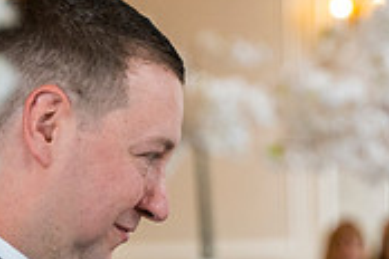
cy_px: 359
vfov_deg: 5.2
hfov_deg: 7.9
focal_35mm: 261
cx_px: 308
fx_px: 2820
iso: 1600
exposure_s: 1/320
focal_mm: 75
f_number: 2.8
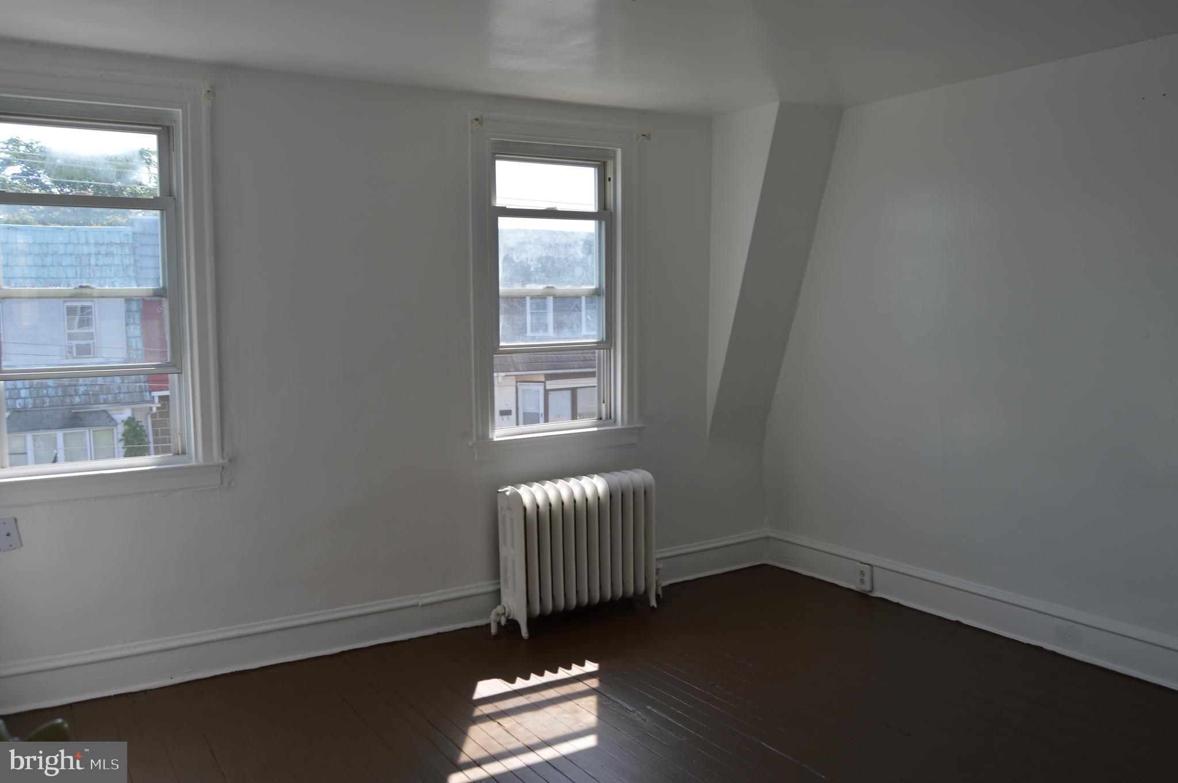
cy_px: 392
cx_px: 589
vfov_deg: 47.8
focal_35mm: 27
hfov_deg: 67.4
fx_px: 883
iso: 100
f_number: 5.6
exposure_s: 1/125
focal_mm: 18
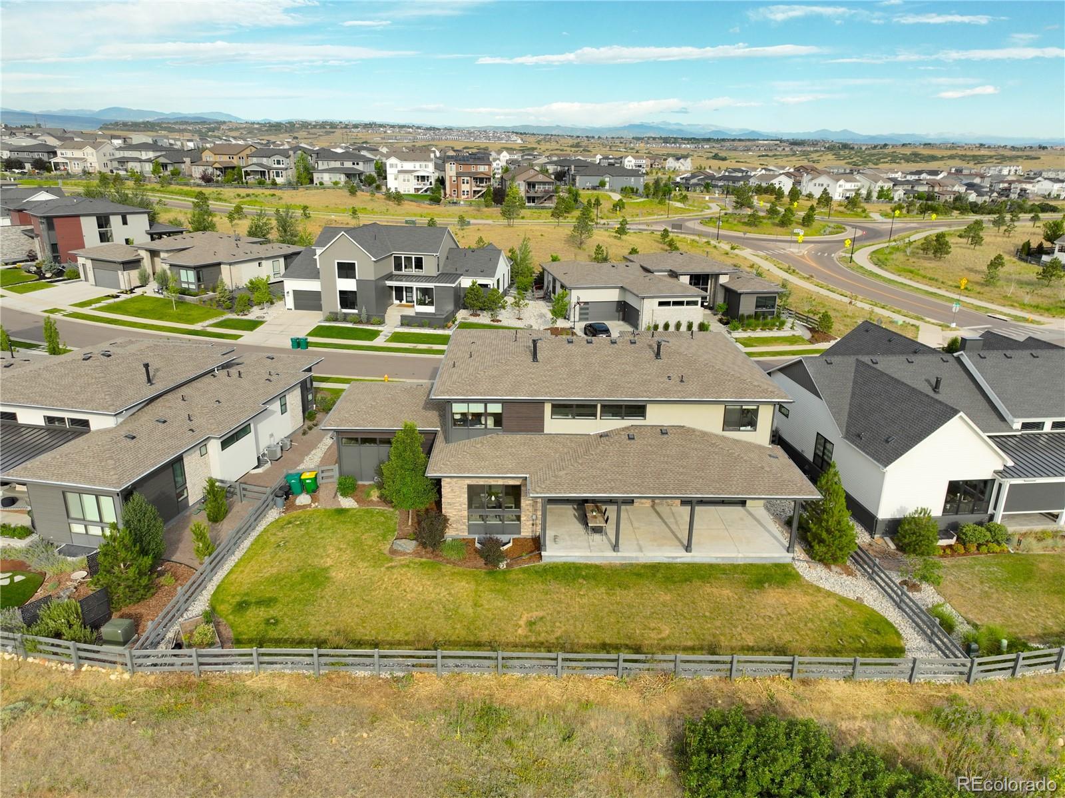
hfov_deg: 71.6
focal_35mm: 24
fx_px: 738
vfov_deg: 56.8
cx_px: 532
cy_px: 399
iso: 110
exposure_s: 1/1000
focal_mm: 12.29
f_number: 2.8
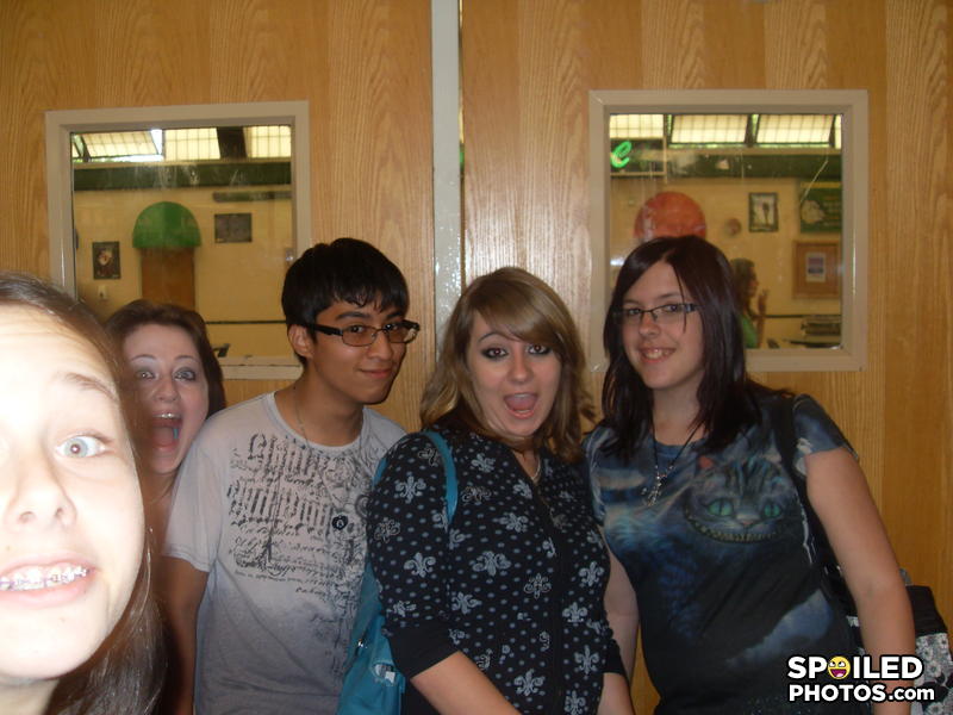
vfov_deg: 38.7
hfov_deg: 50.1
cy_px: 358
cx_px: 476
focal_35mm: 37
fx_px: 1019
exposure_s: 1/45
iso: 100
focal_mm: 6.3
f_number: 2.8
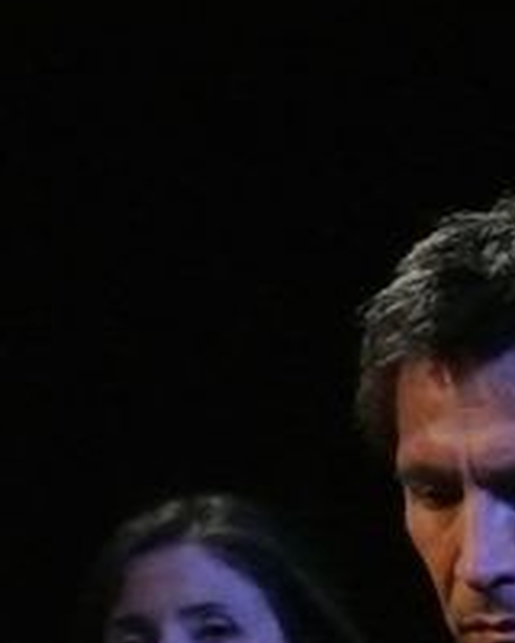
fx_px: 12841
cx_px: 52
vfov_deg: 2.9
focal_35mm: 674
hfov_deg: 2.3
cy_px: 831
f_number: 4.5
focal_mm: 66.4
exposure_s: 1/100
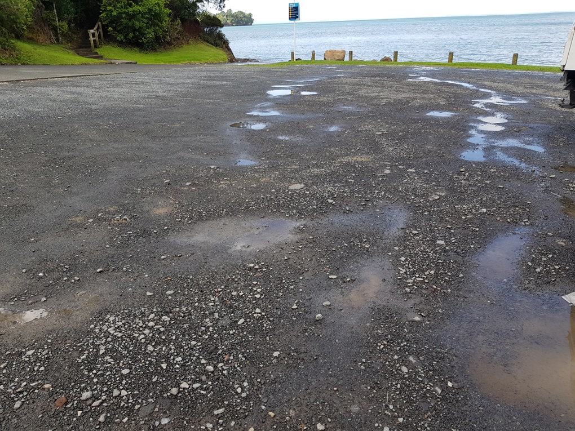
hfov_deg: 67.3
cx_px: 288
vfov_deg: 53.1
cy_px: 216
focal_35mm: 26
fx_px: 432
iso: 40
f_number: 1.7
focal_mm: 4.2
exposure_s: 1/652
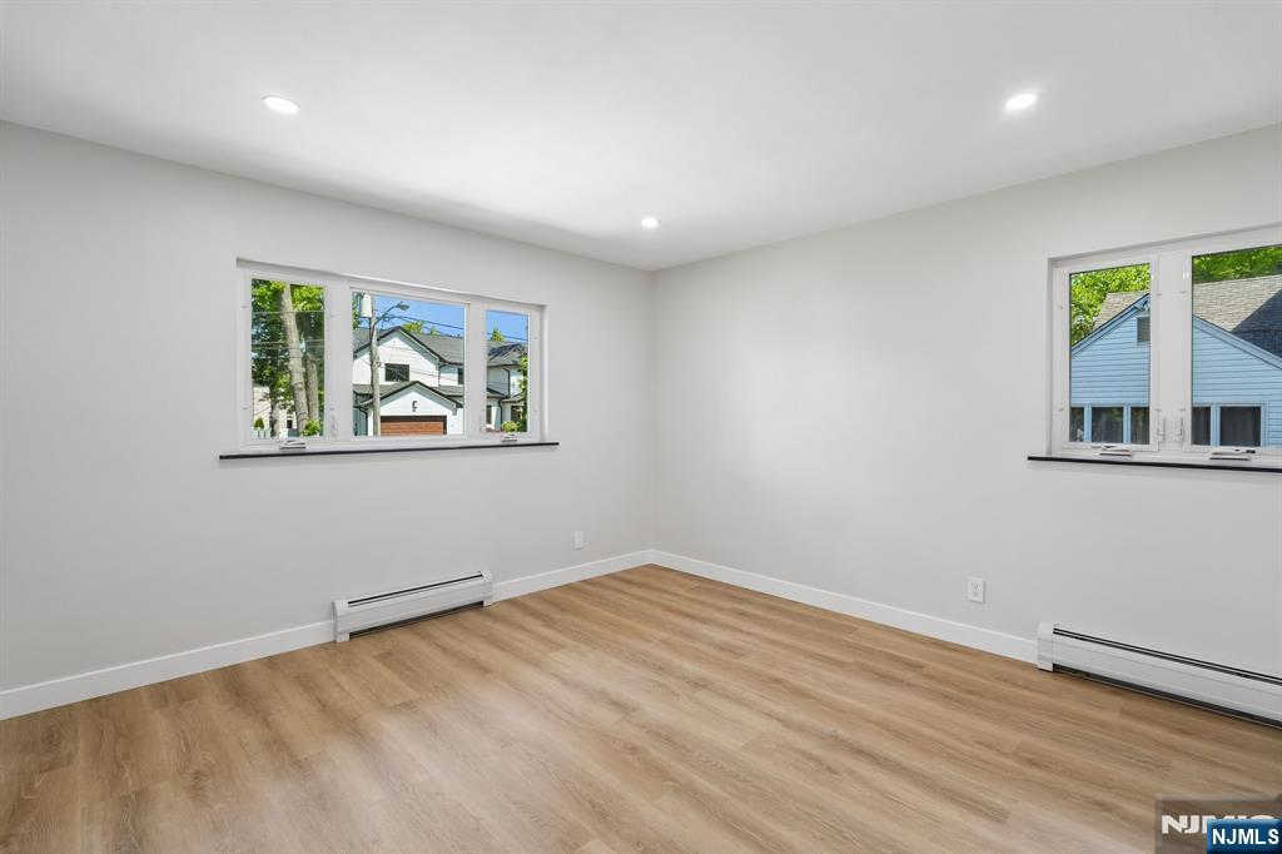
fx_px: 570
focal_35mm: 16
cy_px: 427
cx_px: 641
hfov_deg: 96.8
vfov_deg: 73.7
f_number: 8
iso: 400
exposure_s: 1/25
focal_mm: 16
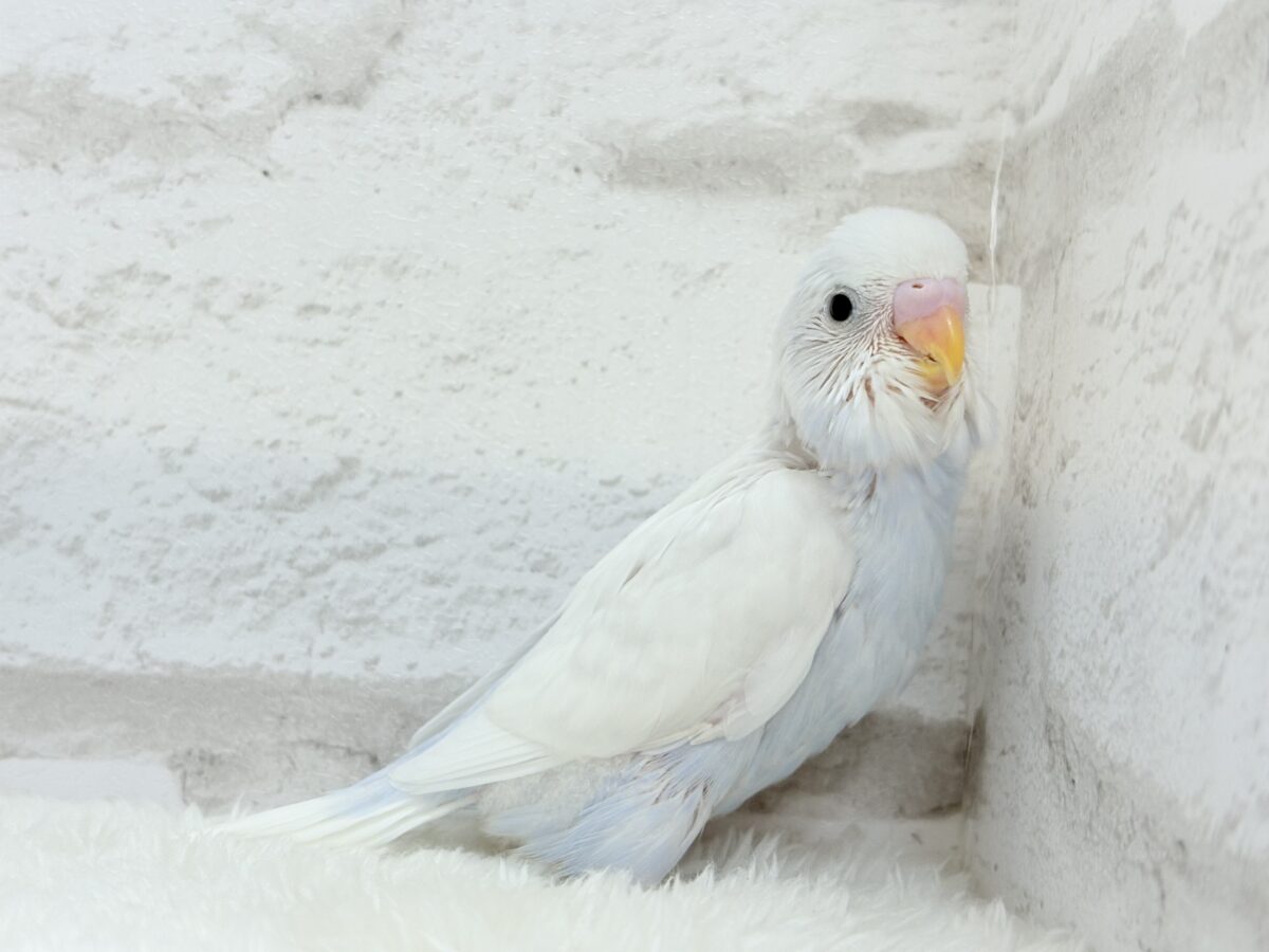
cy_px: 476
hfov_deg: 36.8
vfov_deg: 28.0
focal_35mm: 52
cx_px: 634
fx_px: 1906
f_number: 1.6
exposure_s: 1/50
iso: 40
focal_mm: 5.96
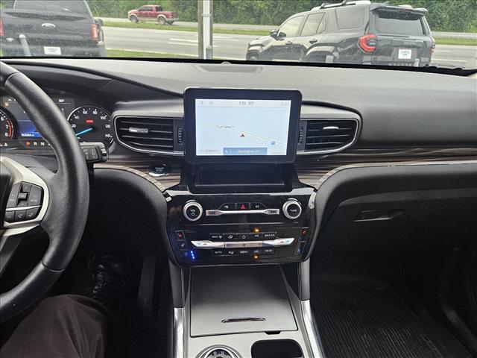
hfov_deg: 73.9
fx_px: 317
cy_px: 179
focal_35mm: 23
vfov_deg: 58.9
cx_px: 238
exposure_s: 1/172
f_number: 1.8
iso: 320
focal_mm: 5.4
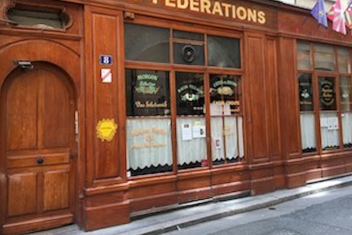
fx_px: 332
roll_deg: +2.0
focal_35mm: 34
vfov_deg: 38.8
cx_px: 175
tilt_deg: +3.9
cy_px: 99
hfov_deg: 55.8
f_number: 2.2
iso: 25
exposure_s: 1/50
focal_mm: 4.15
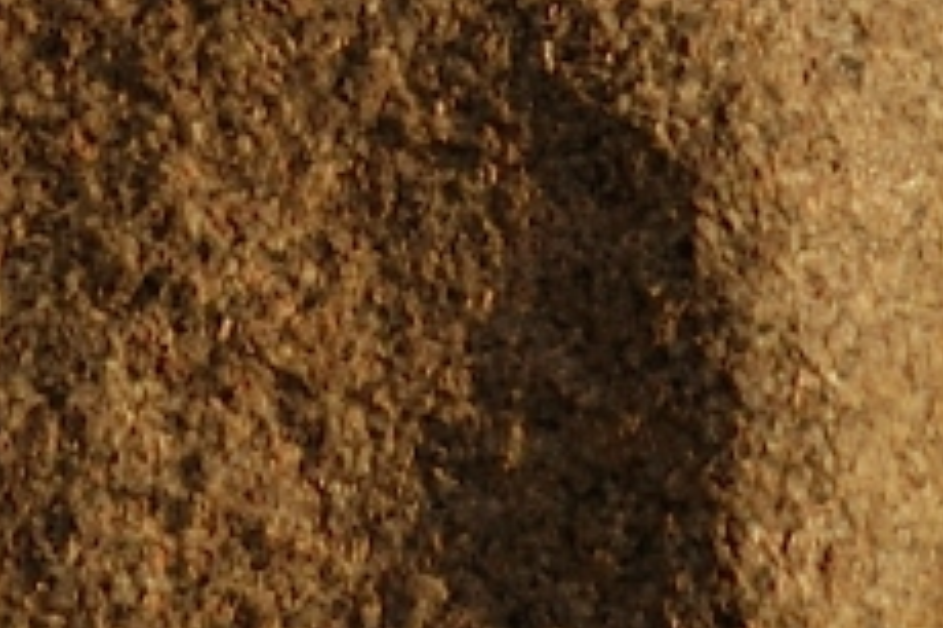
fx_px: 8297
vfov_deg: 4.1
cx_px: 262
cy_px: -1808
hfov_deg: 6.5
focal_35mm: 317
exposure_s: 1/500
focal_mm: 40
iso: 200
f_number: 11
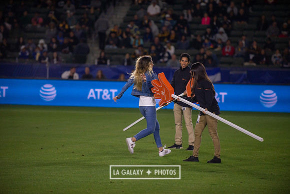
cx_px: 145
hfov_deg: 10.3
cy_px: 97
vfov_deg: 6.9
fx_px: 1611
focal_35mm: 200
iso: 1600
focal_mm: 200
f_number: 2.8
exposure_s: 1/2500
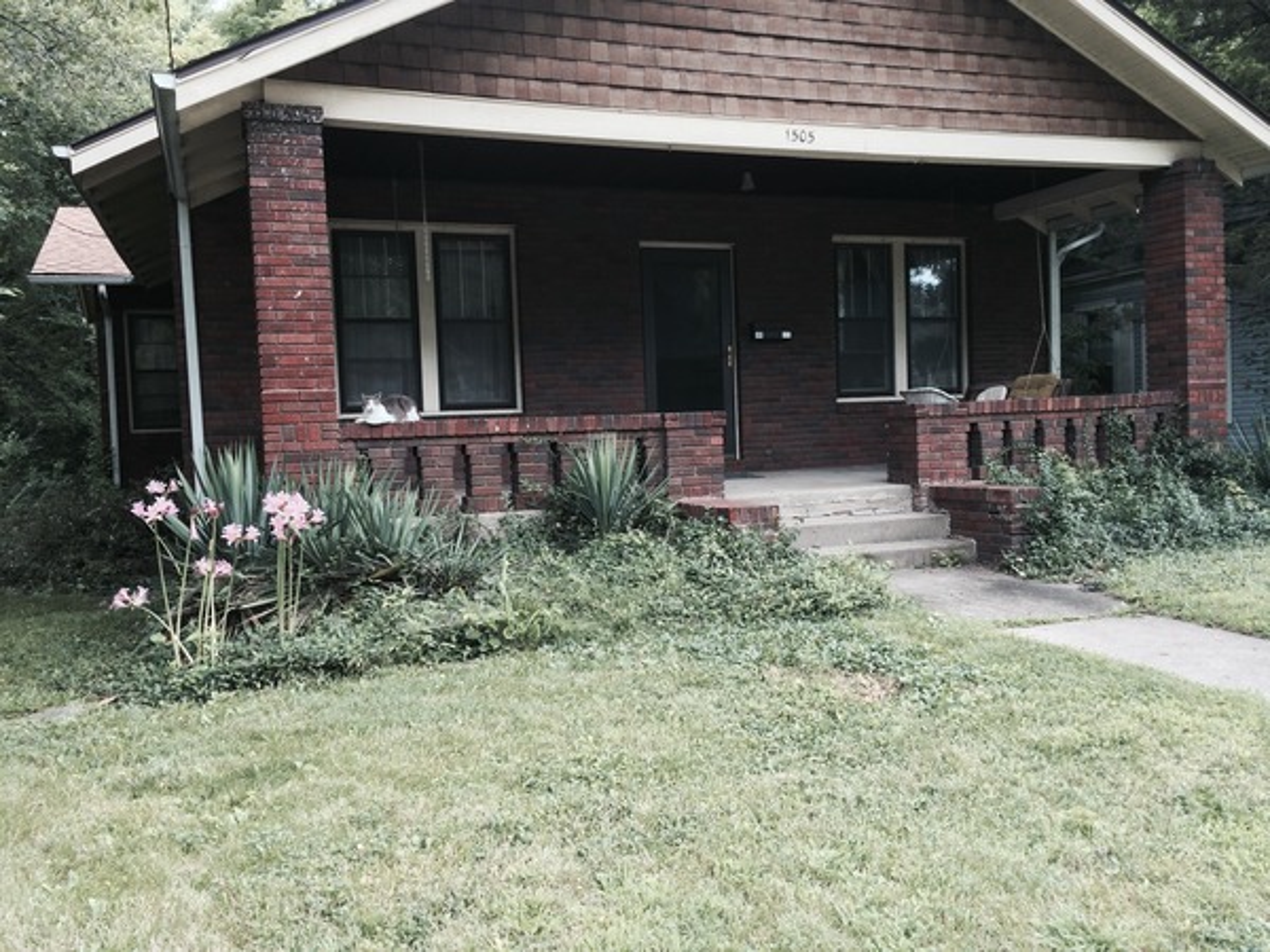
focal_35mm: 29
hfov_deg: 61.7
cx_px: 635
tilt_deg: -6.5
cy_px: 476
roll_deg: +2.3
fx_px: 1064
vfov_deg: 48.2
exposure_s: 1/120
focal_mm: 4.15
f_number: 2.2
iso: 50
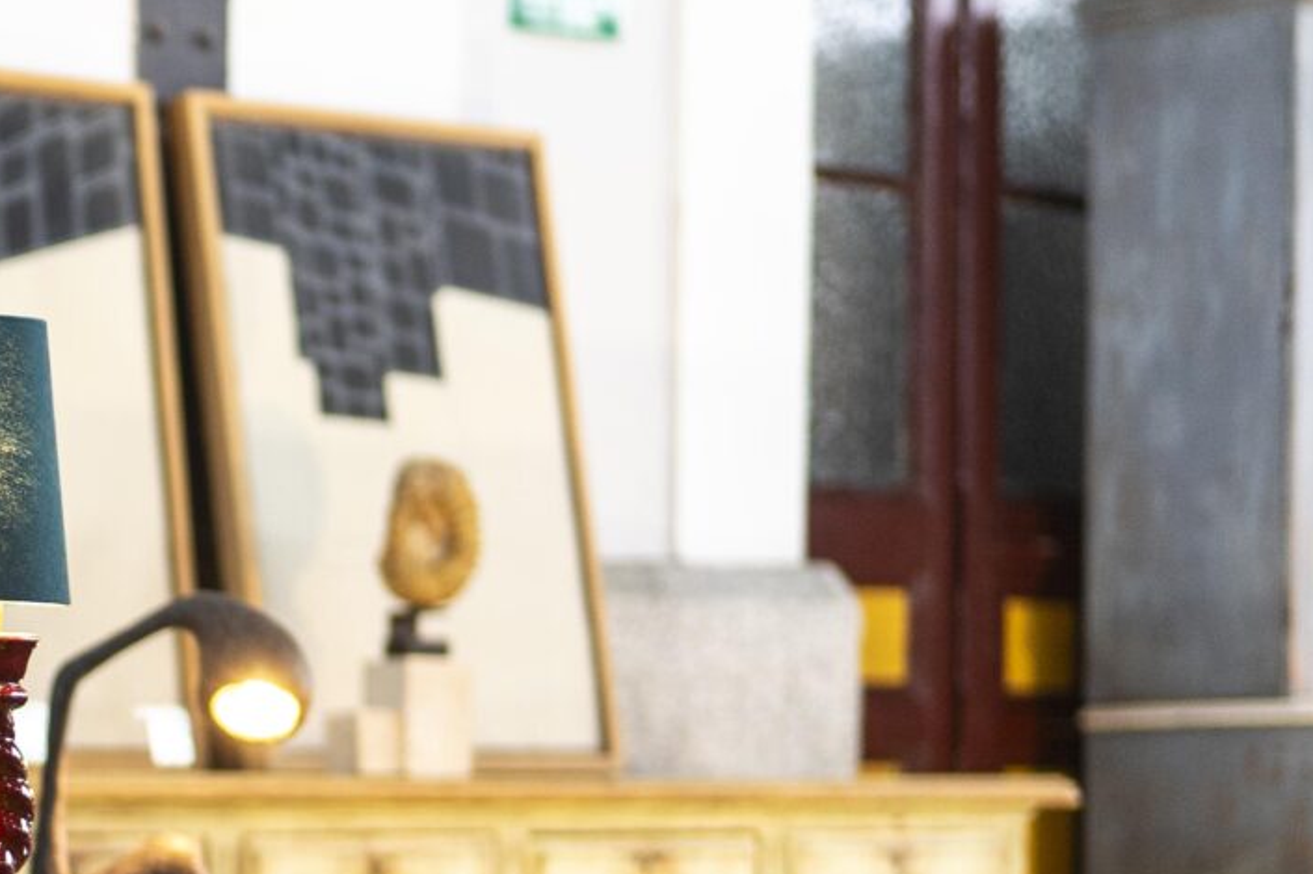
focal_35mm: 127
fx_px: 4630
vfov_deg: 10.6
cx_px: -601
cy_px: 1016
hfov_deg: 15.1
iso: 200
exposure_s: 1/200
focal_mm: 35
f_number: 1.2
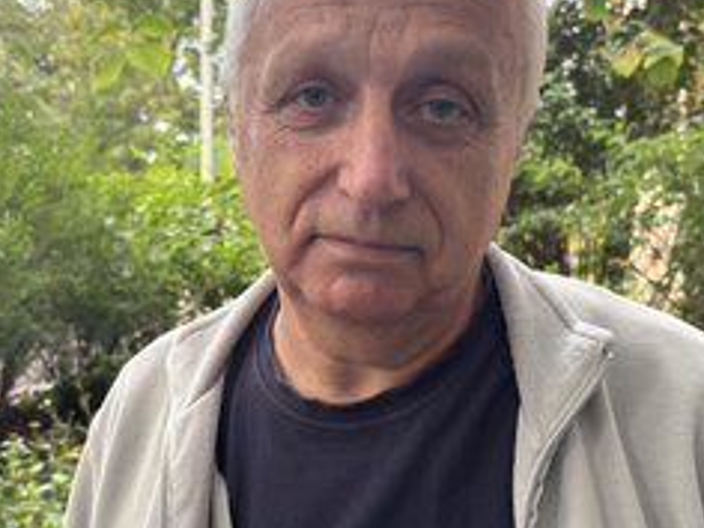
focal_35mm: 44
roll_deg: -0.5
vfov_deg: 32.9
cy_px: 263
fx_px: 895
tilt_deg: -3.9
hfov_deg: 42.9
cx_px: 322
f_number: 1.6
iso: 125
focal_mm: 5.96
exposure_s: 1/121
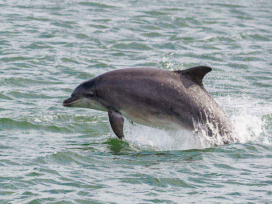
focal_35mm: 654
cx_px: 68
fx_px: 5141
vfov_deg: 2.3
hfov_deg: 3.0
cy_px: 153
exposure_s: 1/2000
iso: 500
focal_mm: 218
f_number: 6.3
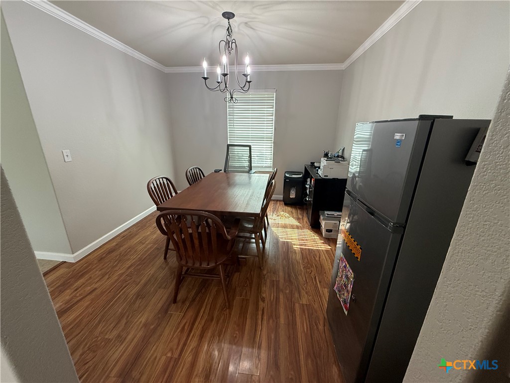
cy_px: 192
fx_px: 206
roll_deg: -1.0
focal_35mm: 14
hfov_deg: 102.1
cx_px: 255
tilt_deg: -17.4
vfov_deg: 85.7
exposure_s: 1/120
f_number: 2.2
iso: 320
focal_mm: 2.22
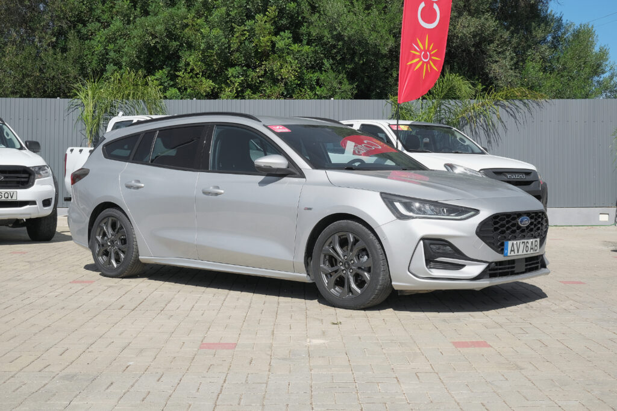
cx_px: 308
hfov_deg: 37.5
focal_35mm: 53
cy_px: 206
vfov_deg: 25.5
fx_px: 908
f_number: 9
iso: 160
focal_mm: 35.3
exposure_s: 1/250
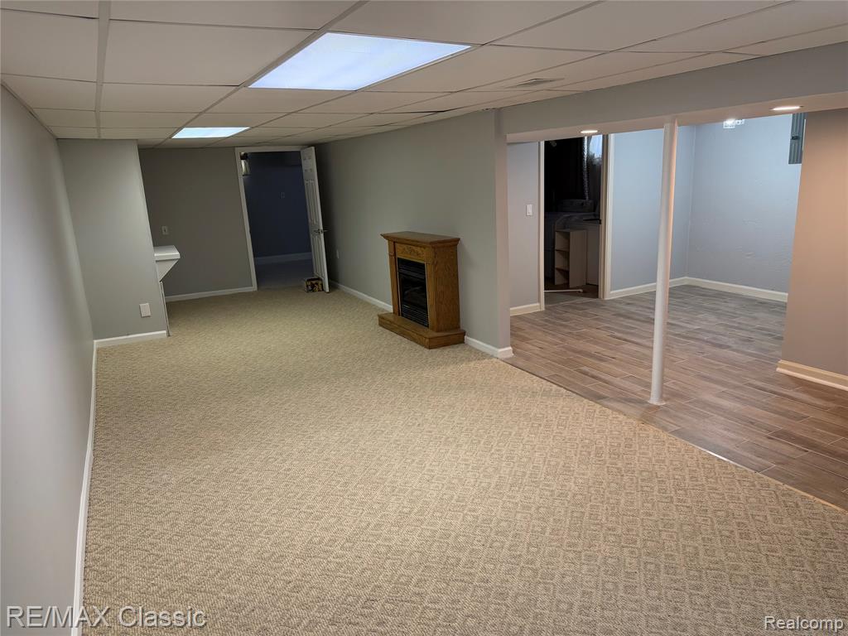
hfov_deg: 71.6
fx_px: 588
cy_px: 318
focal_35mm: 24
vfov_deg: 56.8
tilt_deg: -13.6
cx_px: 424
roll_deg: +2.9
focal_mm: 6.76
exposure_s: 1/127
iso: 160
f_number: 1.78
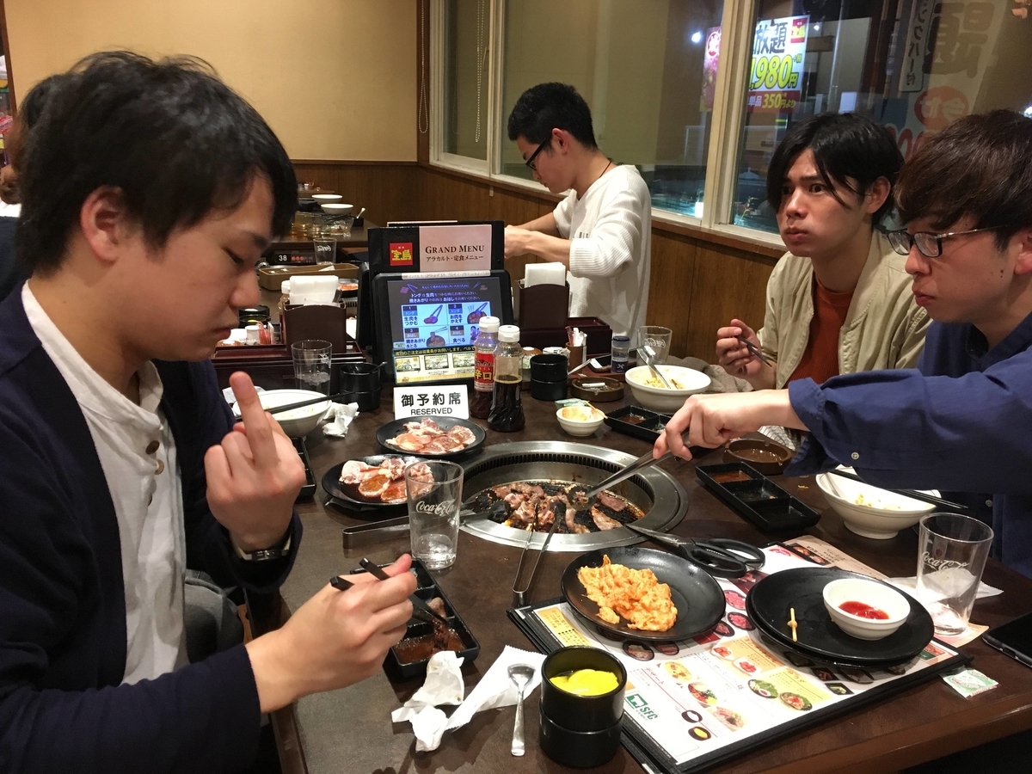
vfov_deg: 48.2
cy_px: 387
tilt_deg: -17.5
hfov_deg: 61.7
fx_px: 865
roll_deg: -2.0
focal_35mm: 29
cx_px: 516
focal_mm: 4.15
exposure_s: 1/30
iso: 160
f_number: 2.2
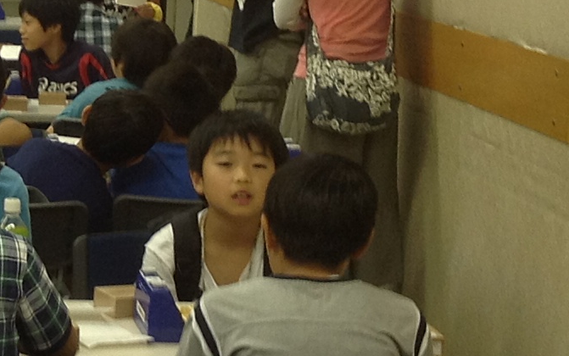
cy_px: 134
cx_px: -185
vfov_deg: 9.2
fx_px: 2218
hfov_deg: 14.0
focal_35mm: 143
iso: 80
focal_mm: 4.28
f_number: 2.4
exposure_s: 1/20
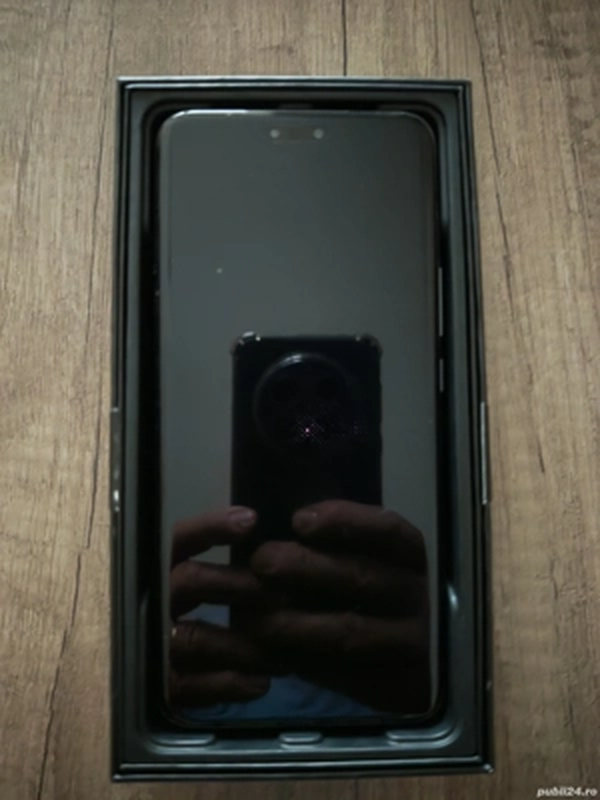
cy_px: 400
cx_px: 300
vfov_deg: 71.6
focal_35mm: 24
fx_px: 555
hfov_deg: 56.8
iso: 51200
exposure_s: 1/6
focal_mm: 6.83
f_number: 1.4
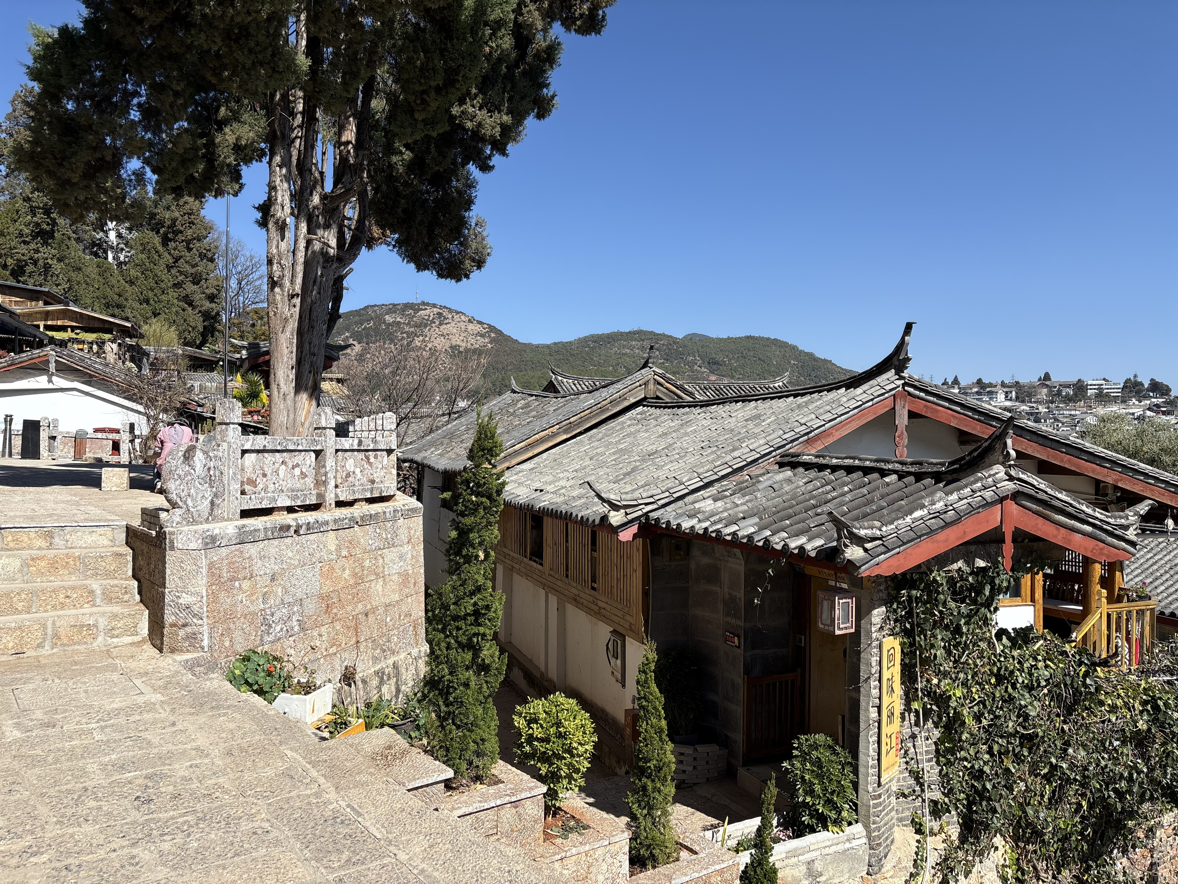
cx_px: 589
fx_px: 885
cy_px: 442
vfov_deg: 53.1
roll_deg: -0.1
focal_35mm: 26
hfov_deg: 67.3
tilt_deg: -0.4
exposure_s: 1/3831
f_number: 1.6
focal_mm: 5.96
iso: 50
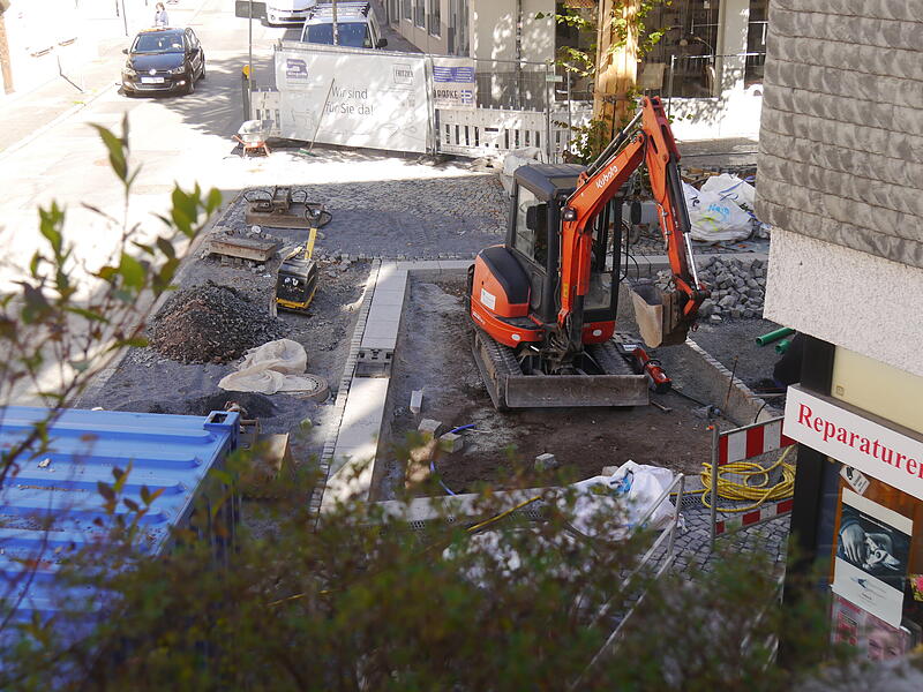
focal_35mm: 48
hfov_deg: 39.7
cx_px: 462
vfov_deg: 30.3
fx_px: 1280
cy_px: 346
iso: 160
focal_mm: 24
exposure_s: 1/160
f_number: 5
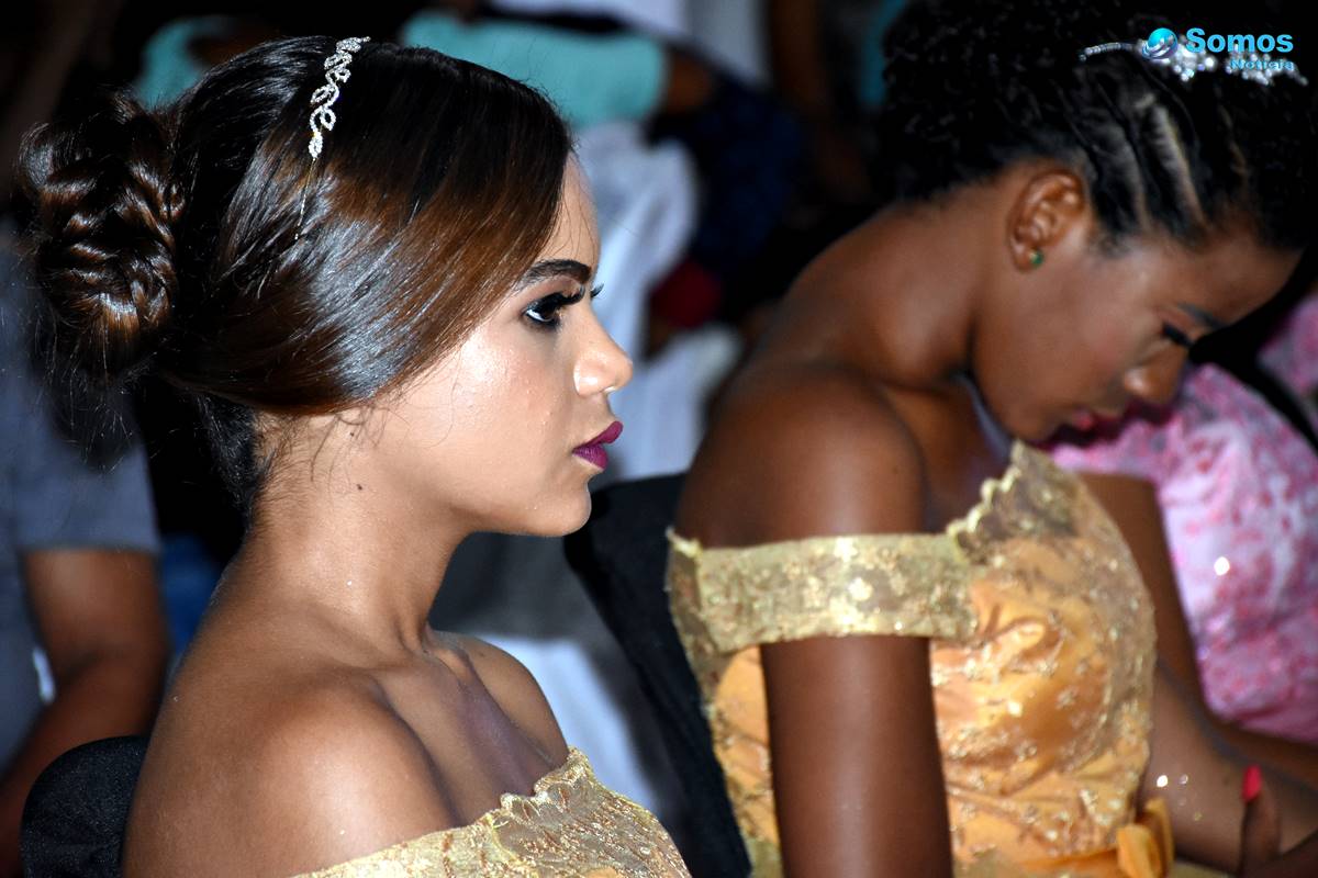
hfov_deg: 9.8
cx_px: 659
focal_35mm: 210
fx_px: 7688
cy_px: 439
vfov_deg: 6.5
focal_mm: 140
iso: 2500
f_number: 5.6
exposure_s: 1/100
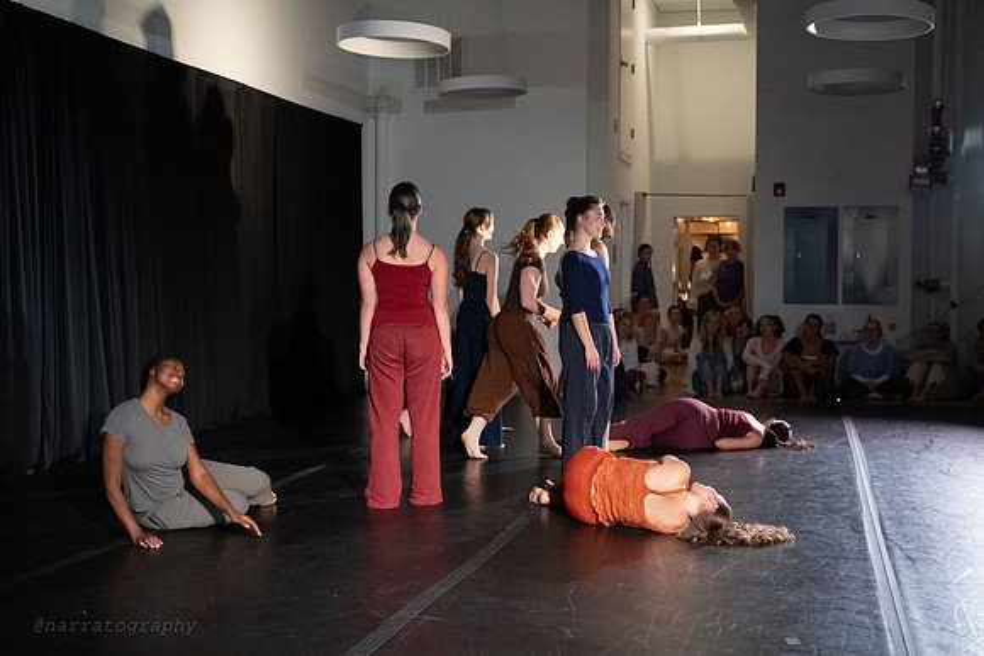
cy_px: 321
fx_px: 1275
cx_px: 513
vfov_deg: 28.9
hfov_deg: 42.2
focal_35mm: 47
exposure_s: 1/320
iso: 6400
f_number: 4
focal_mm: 44
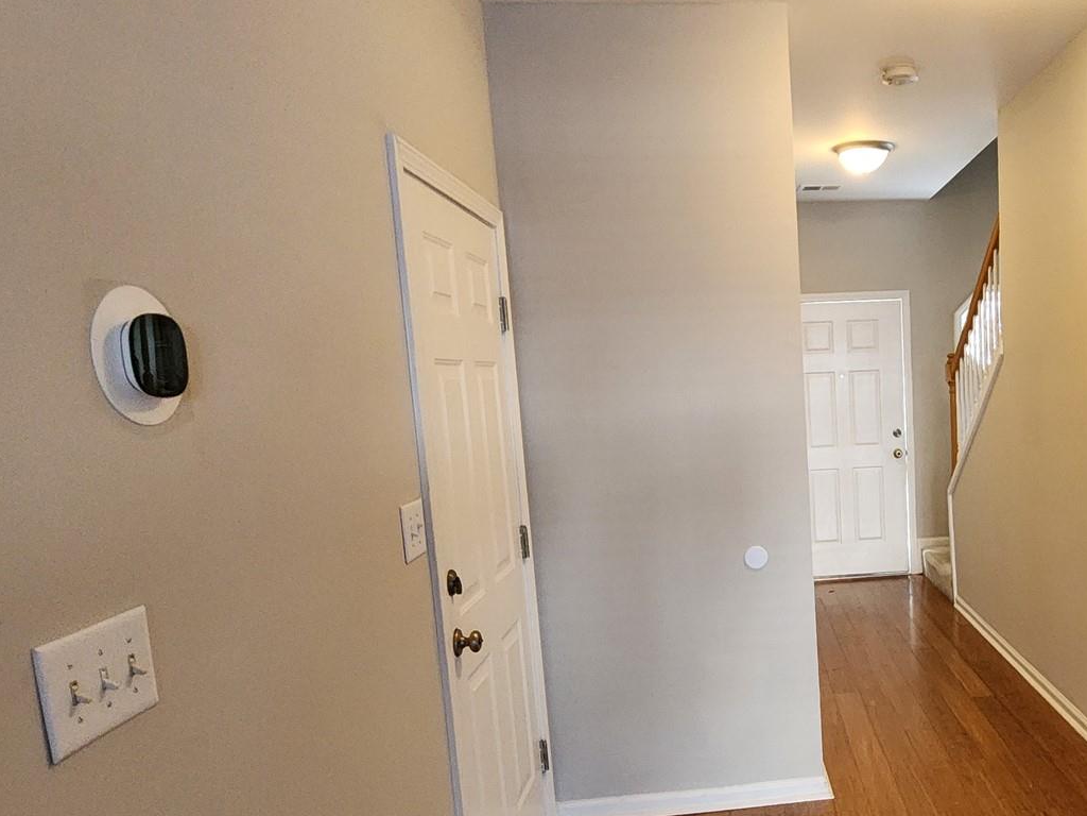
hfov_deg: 63.0
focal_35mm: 26
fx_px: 816
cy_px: 493
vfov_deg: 52.7
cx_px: 828
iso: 320
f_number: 2.2
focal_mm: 2.2
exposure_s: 1/60
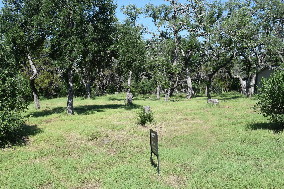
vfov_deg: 36.9
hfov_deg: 53.1
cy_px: 94
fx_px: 284
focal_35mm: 36
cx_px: 142
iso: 200
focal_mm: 24
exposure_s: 1/320
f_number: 8
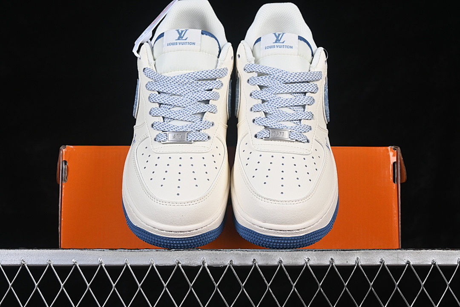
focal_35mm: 75
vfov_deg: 18.2
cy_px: 154
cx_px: 230
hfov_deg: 27.0
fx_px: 958
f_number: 8
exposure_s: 1/80
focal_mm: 50
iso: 160
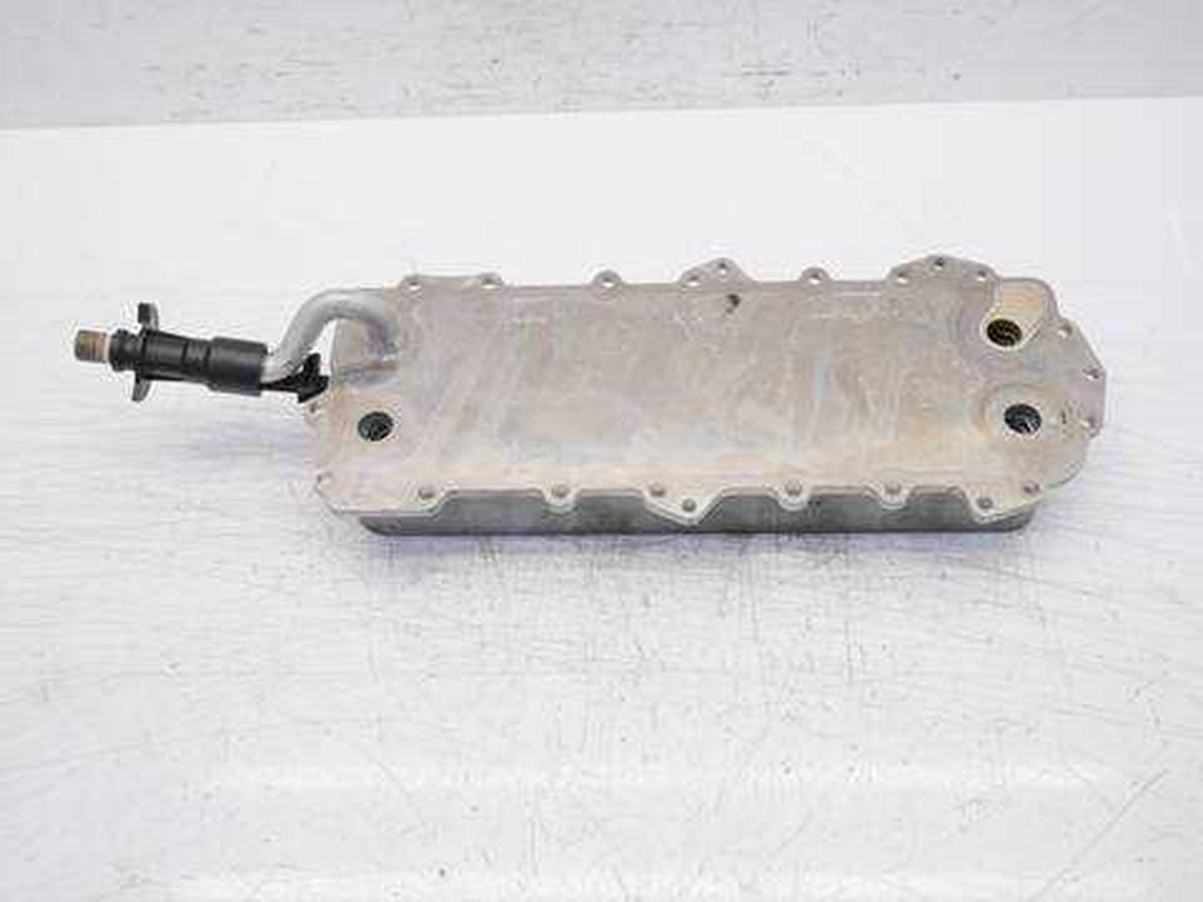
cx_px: 602
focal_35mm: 32
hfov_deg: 56.8
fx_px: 1112
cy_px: 451
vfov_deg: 44.2
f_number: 4
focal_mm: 16
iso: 200
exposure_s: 1/100
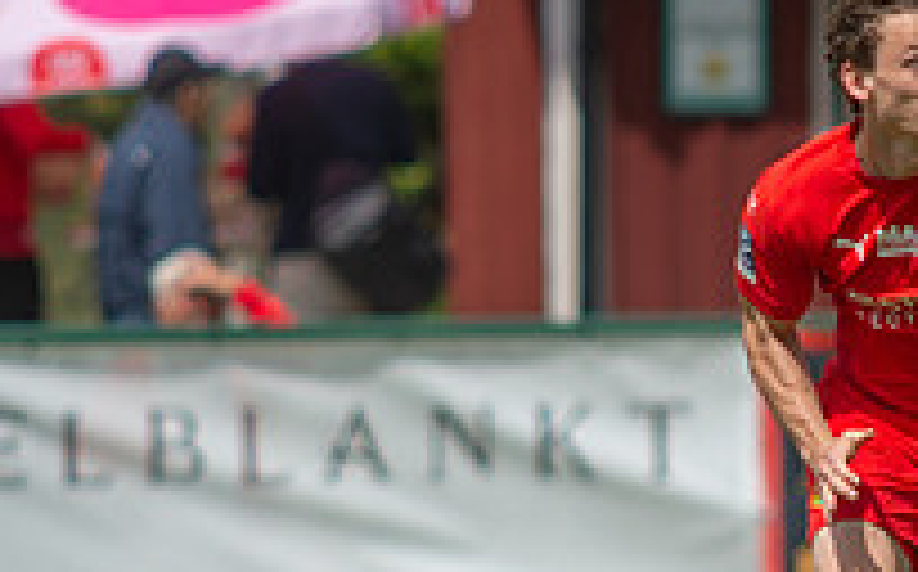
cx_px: 928
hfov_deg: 1.5
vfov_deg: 1.0
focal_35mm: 1377
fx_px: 34413
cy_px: 457
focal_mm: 420
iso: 110
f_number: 4
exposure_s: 1/1600
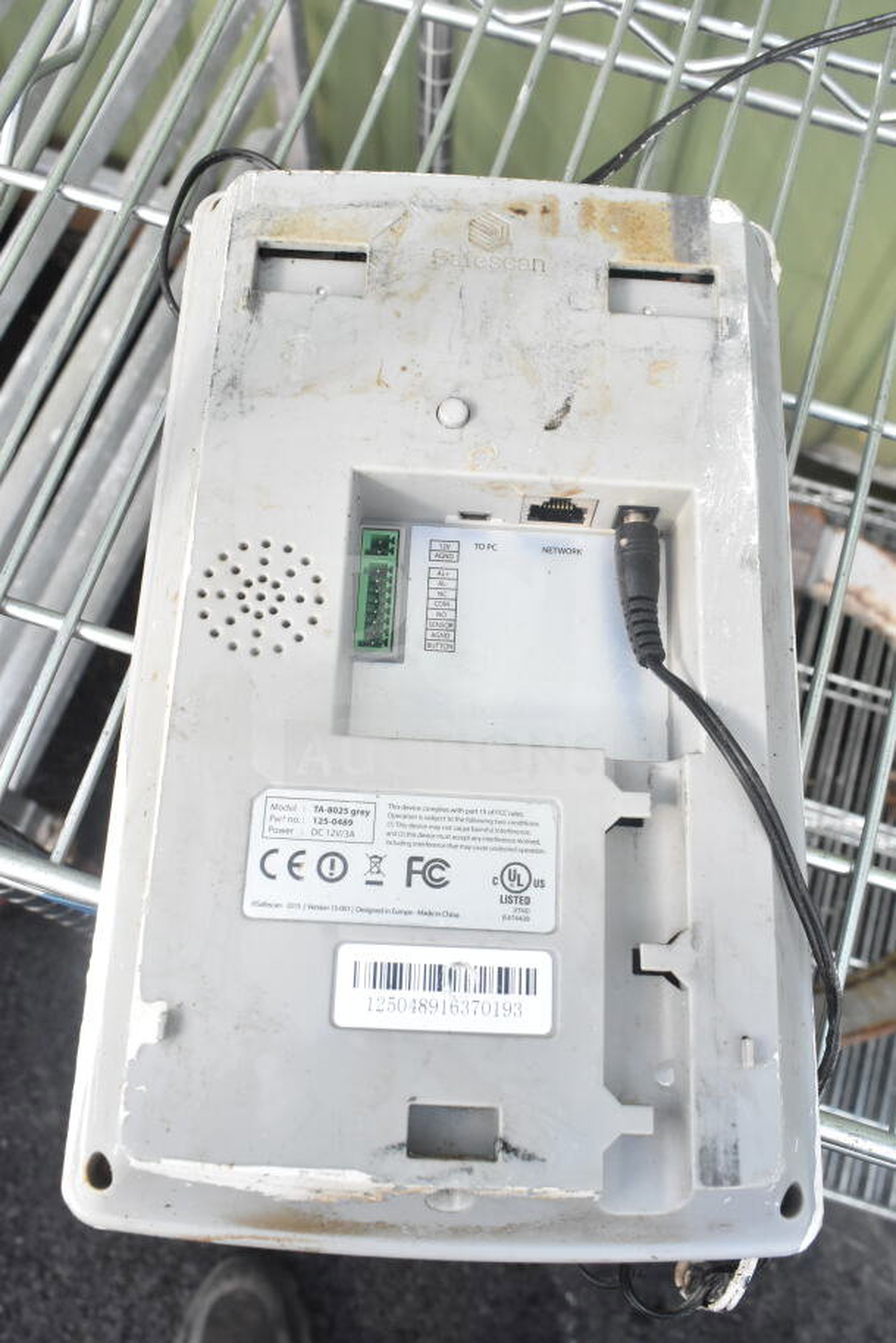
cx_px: 448
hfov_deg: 40.0
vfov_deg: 57.2
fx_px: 1231
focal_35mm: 33
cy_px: 672
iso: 1600
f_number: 10
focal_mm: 22
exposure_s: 1/400
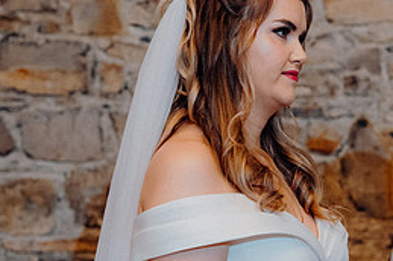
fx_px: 1712
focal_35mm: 157
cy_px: 206
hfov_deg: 12.9
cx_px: 408
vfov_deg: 8.7
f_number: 3.5
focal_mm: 70
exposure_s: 1/200
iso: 2500
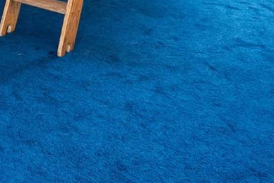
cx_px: -85
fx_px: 502
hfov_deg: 26.0
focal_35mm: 66
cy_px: -171
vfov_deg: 16.4
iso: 200
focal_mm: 16
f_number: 8
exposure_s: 1/4
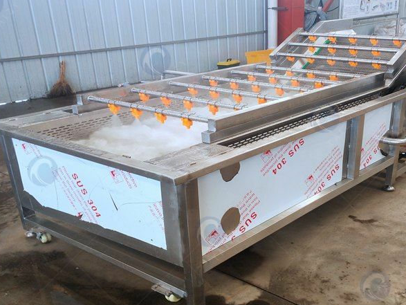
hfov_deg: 48.7
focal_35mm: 38
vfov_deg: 37.8
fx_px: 446
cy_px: 148
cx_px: 239
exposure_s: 1/50
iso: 139
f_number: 1.78
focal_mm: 4.05
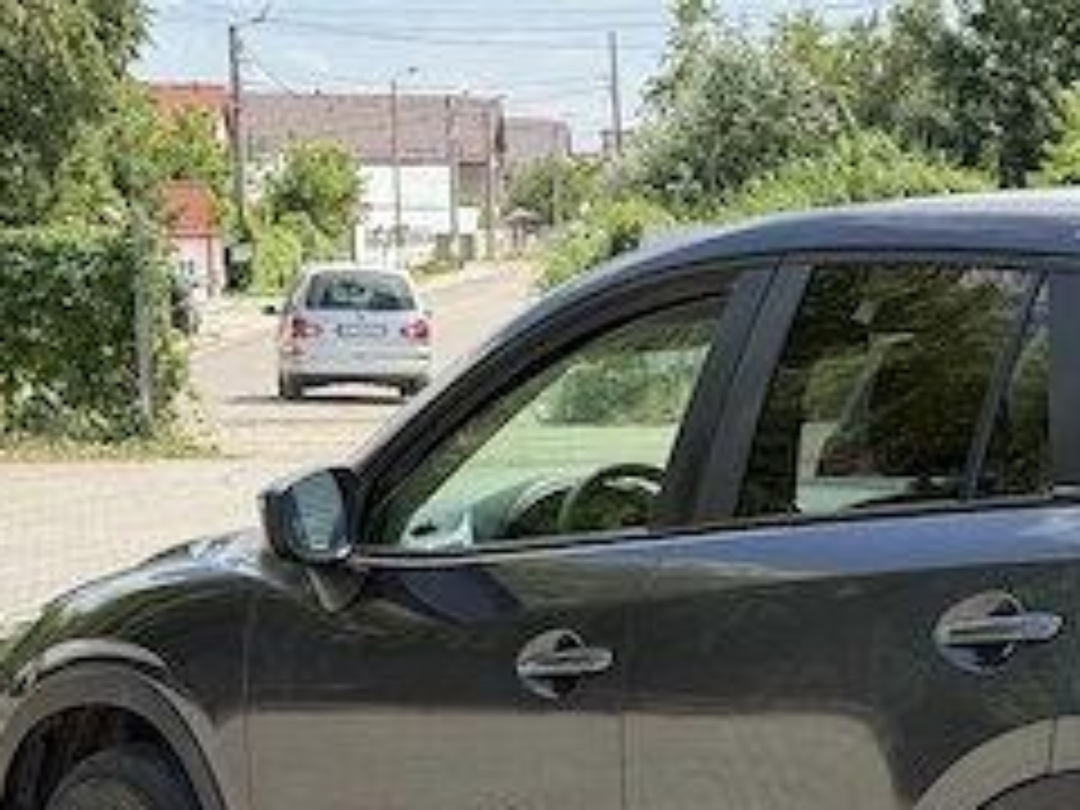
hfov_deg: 16.1
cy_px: 792
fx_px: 3744
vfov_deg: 12.2
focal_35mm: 120
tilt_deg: -8.3
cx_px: 1107
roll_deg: -0.1
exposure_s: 1/1149
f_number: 1.78
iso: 64
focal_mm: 6.76
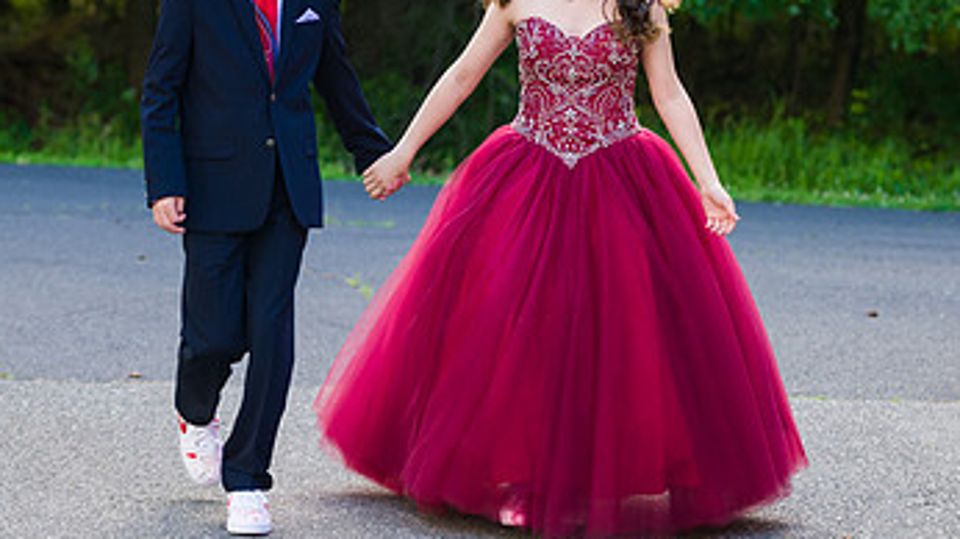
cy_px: 68
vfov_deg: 7.6
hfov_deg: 13.5
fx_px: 4044
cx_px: 639
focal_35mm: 159
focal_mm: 86
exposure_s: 1/200
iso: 200
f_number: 3.2
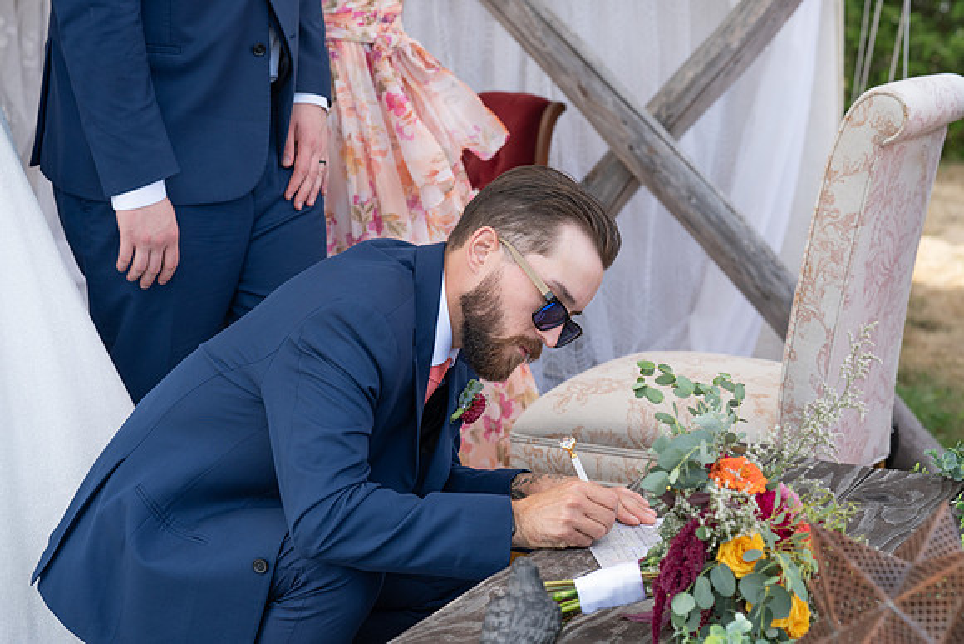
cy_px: 322
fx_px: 1768
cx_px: 482
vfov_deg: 20.6
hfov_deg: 30.5
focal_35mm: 66
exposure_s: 1/400
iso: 400
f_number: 5
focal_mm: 66
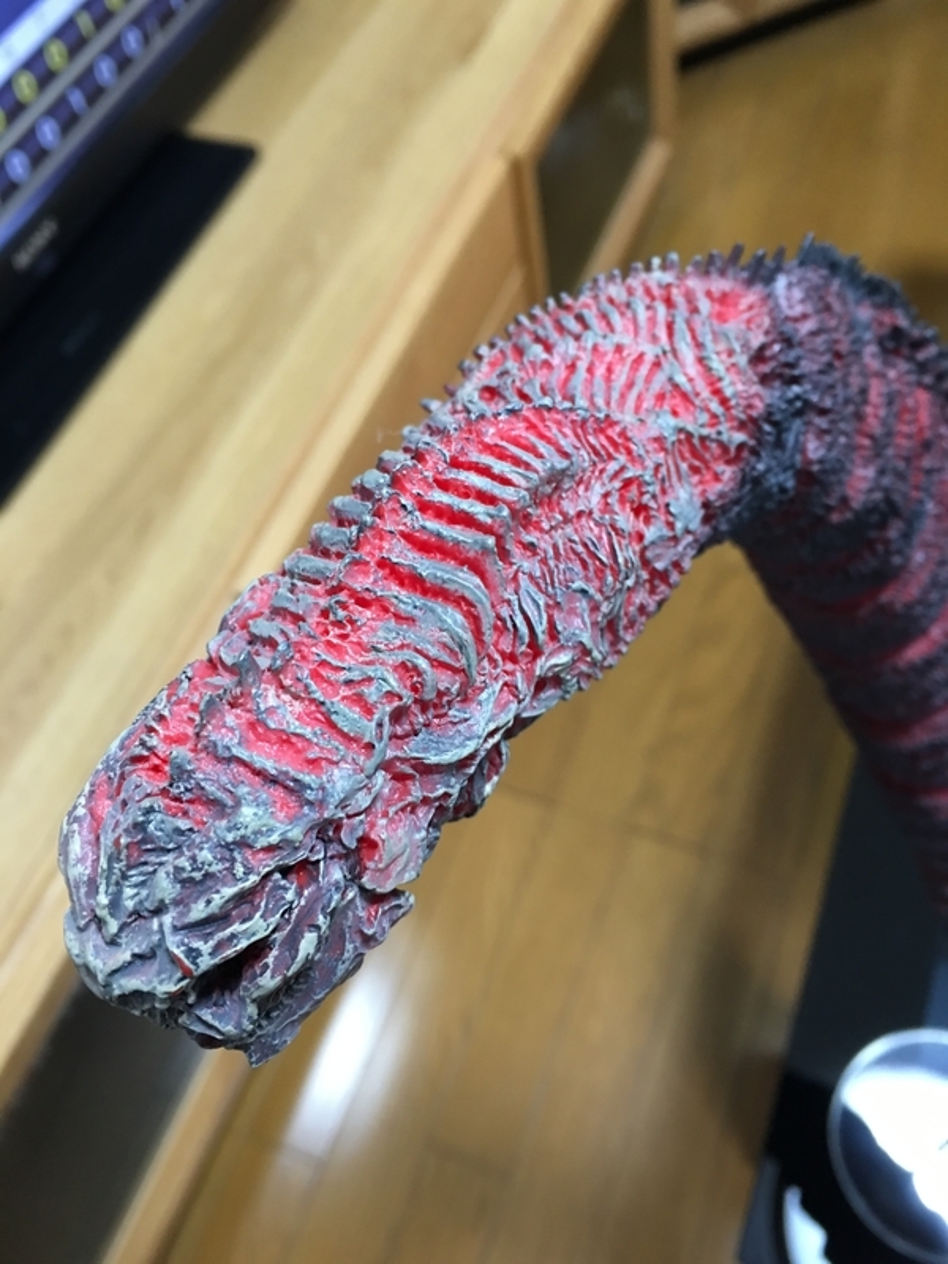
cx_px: 474
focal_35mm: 29
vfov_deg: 61.7
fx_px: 1059
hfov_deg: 48.2
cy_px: 632
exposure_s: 1/15
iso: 64
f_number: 2.2
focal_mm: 4.15
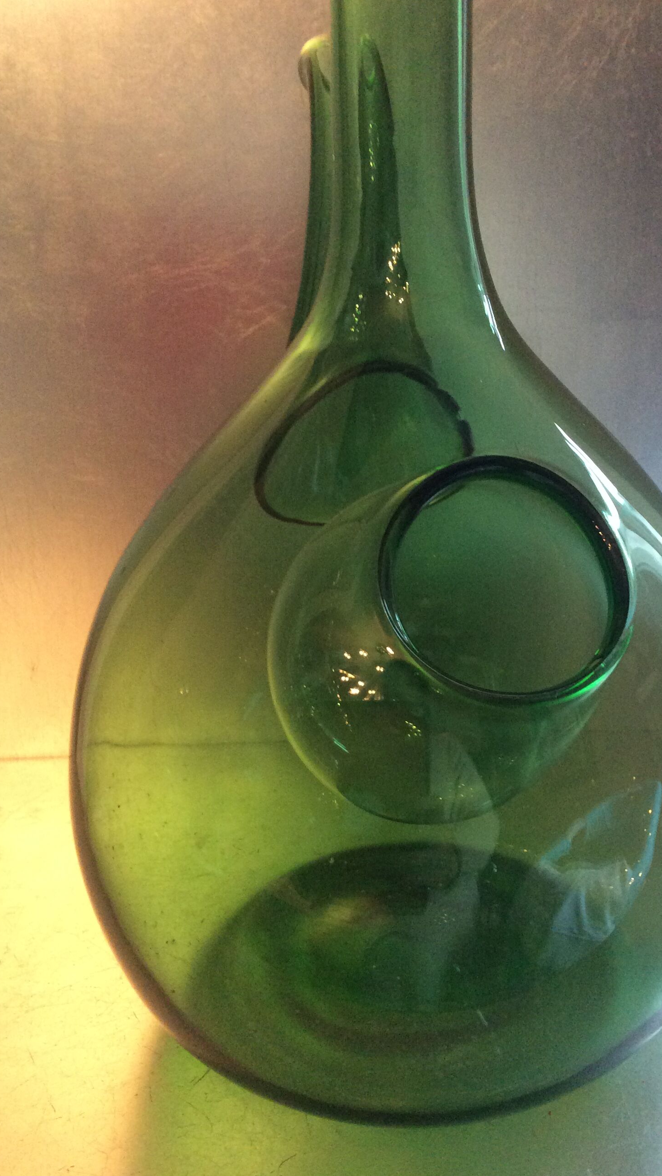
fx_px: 1092
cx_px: 423
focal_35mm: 35
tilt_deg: -18.7
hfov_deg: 33.5
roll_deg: +0.9
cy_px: 589
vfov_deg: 56.6
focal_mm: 3.3
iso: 200
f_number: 2.4
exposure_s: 1/25
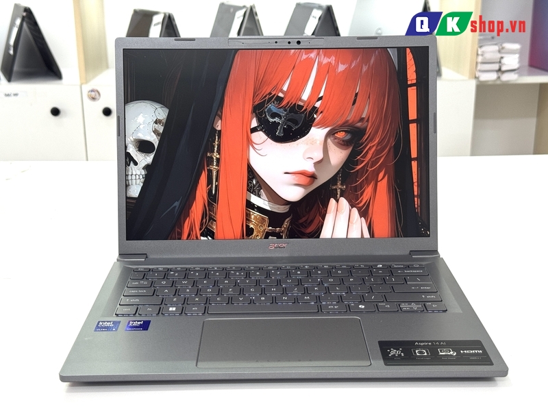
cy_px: 206
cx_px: 274
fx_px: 760
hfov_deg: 39.7
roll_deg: +1.2
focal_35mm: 48
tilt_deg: -17.5
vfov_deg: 30.3
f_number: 1.78
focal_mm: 6.76
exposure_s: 1/100
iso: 80
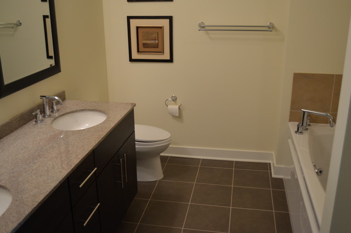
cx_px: 176
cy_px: 116
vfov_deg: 36.7
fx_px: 350
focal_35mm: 36
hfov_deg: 53.2
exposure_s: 1/60
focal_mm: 24
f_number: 4
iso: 720
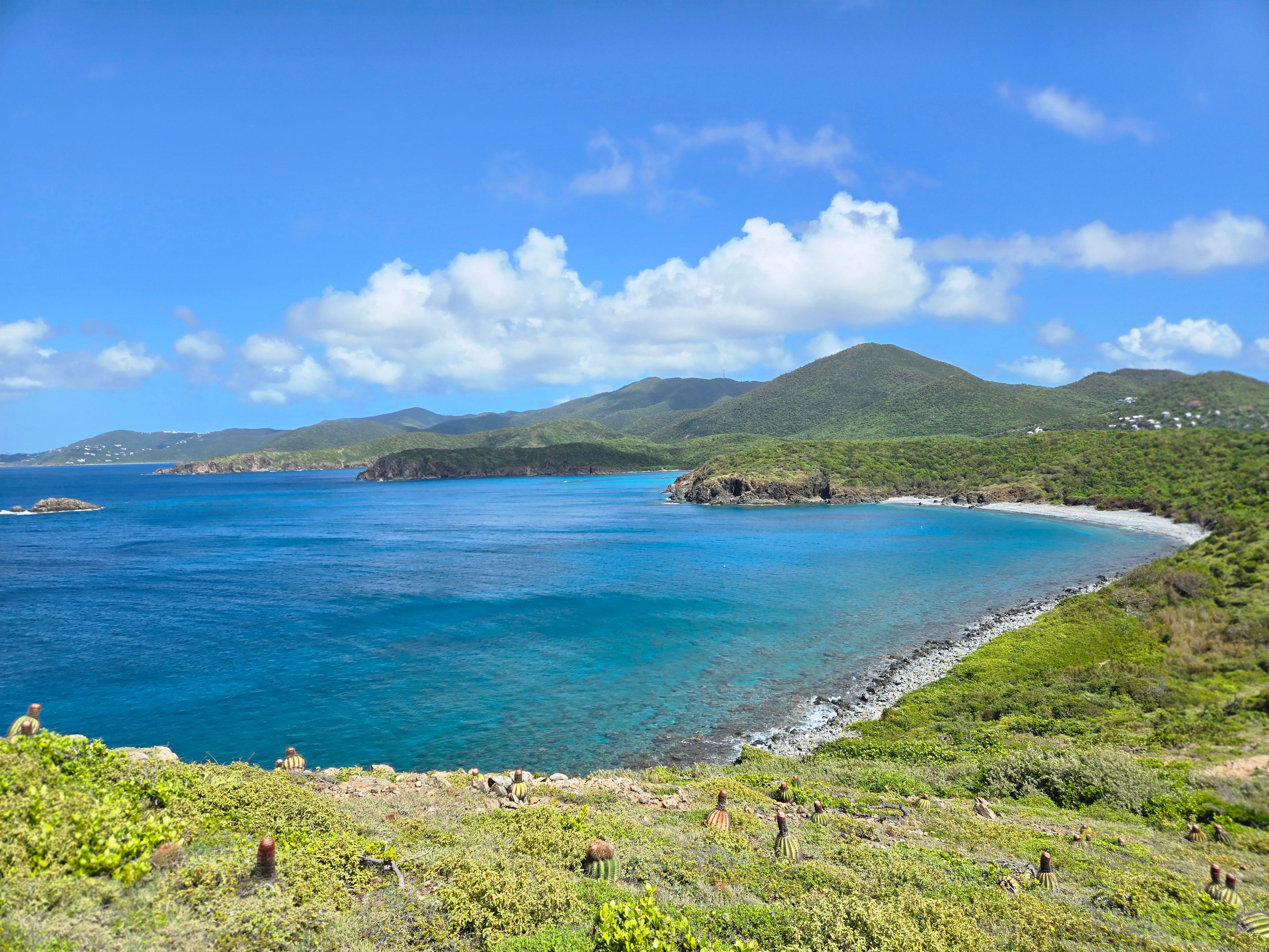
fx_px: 843
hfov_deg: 73.9
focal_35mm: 23
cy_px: 476
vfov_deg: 58.9
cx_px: 634
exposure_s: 1/2314
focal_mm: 5.4
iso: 25
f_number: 1.8
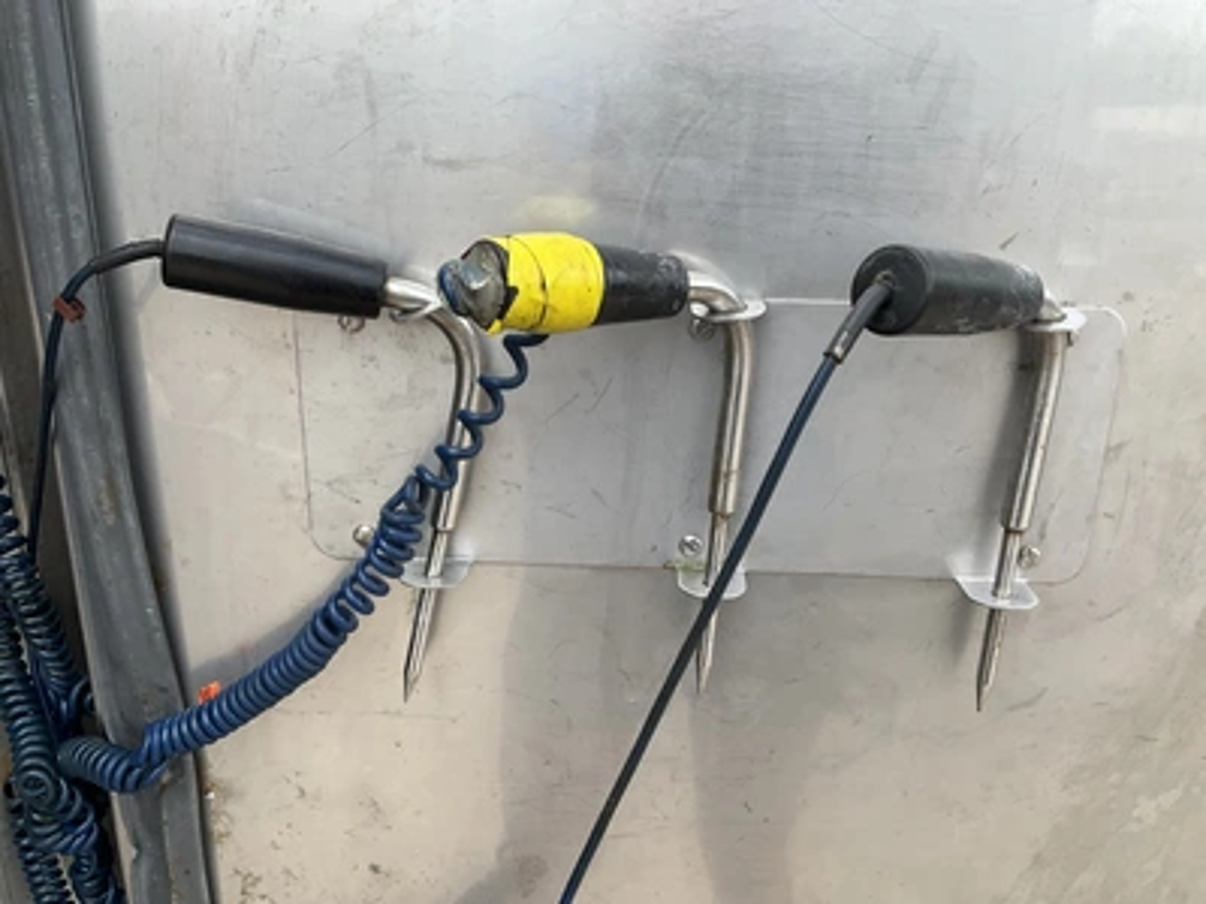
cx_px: 603
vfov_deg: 48.2
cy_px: 452
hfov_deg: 61.7
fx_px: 1010
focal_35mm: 29
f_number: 1.8
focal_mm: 3
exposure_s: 1/435
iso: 25
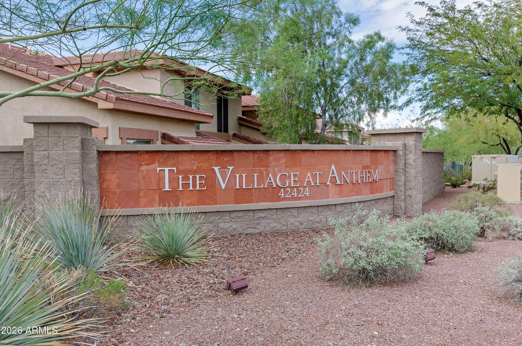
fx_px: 434
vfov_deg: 43.4
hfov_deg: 62.0
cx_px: 261
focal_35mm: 30
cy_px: 173
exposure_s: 1/250
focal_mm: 20
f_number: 6.3
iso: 200
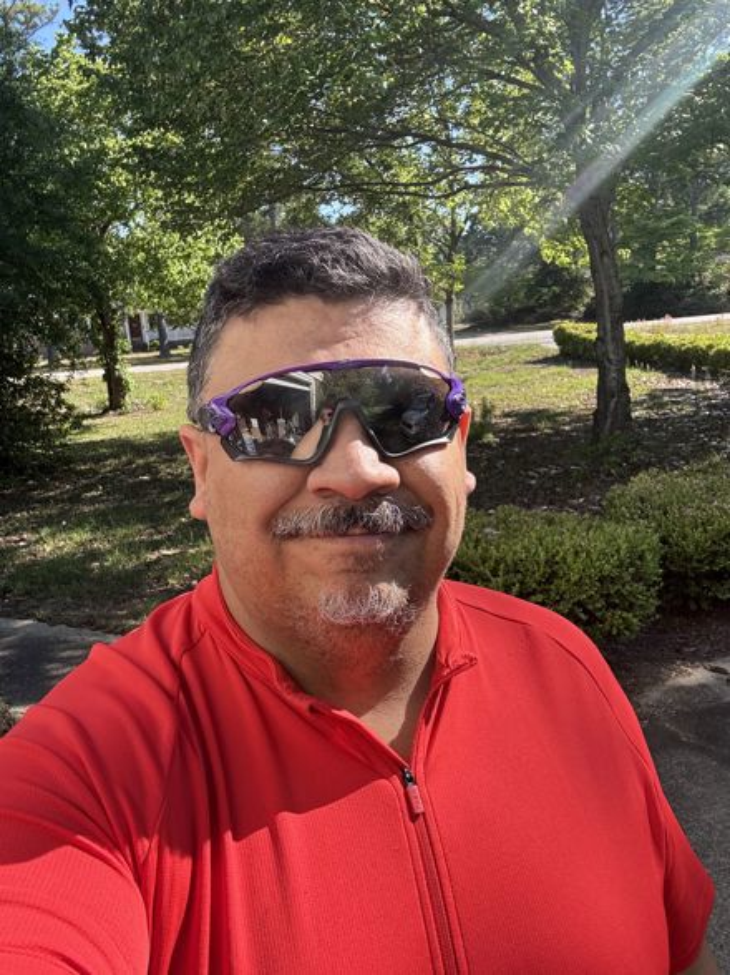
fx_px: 844
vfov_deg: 60.0
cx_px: 365
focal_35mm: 30
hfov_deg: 46.8
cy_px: 488
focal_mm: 2.69
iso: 25
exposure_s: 1/360
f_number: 1.9
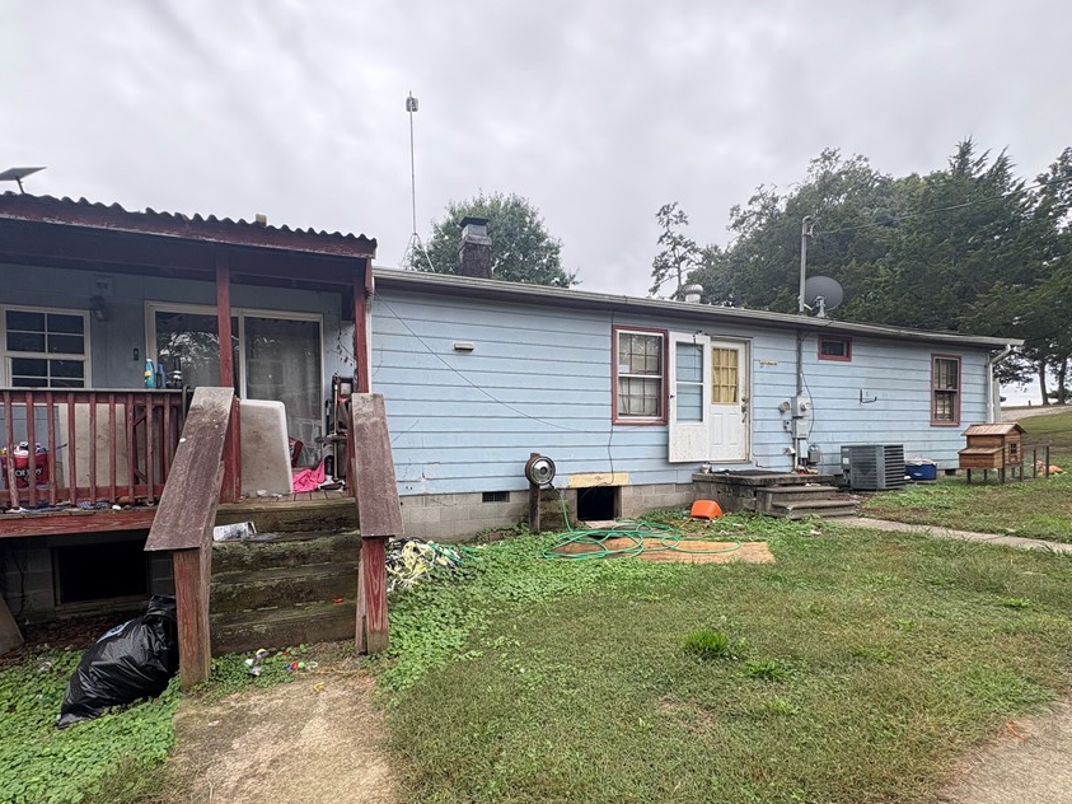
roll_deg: +0.9
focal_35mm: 17
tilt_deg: -1.5
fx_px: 526
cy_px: 459
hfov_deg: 90.9
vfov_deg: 74.3
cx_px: 504
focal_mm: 2.22
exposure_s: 1/157
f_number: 2.2
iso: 50
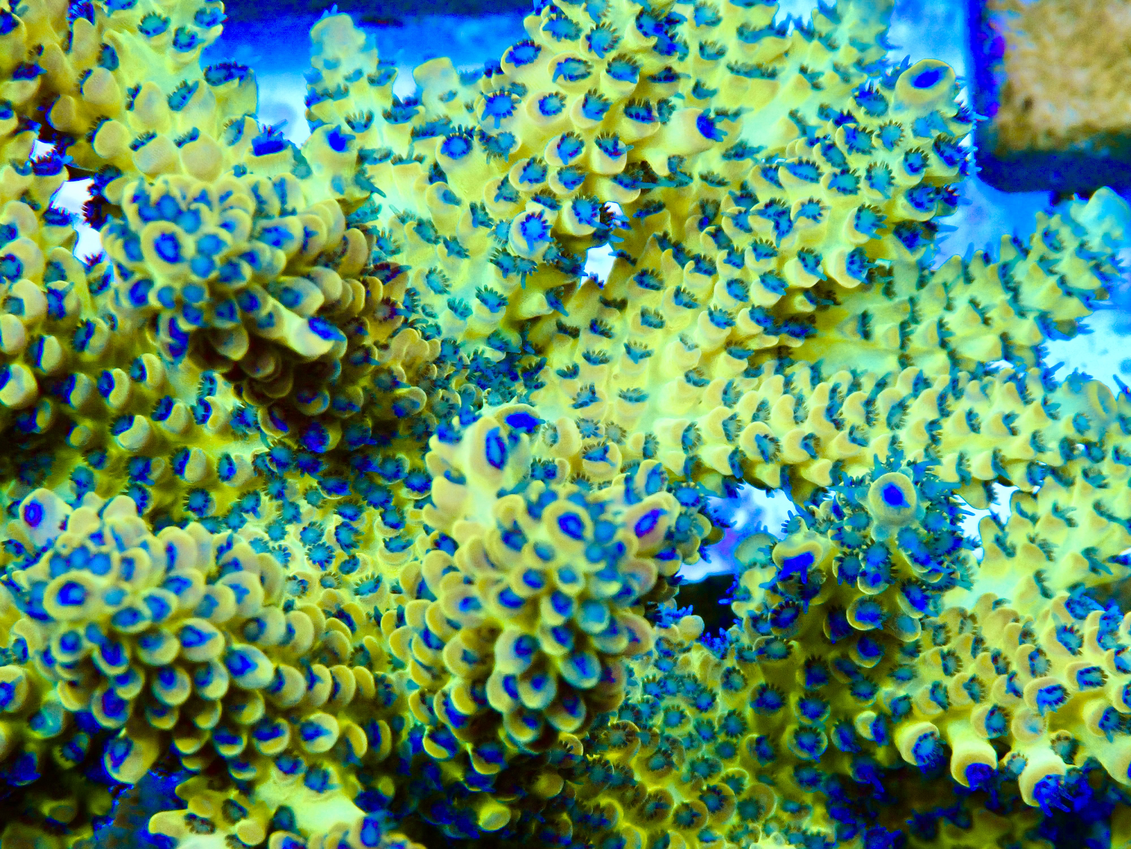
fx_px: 3267
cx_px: 566
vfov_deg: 14.8
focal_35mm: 100
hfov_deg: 19.6
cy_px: 424
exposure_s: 1/200
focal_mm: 18
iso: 400
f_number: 6.3
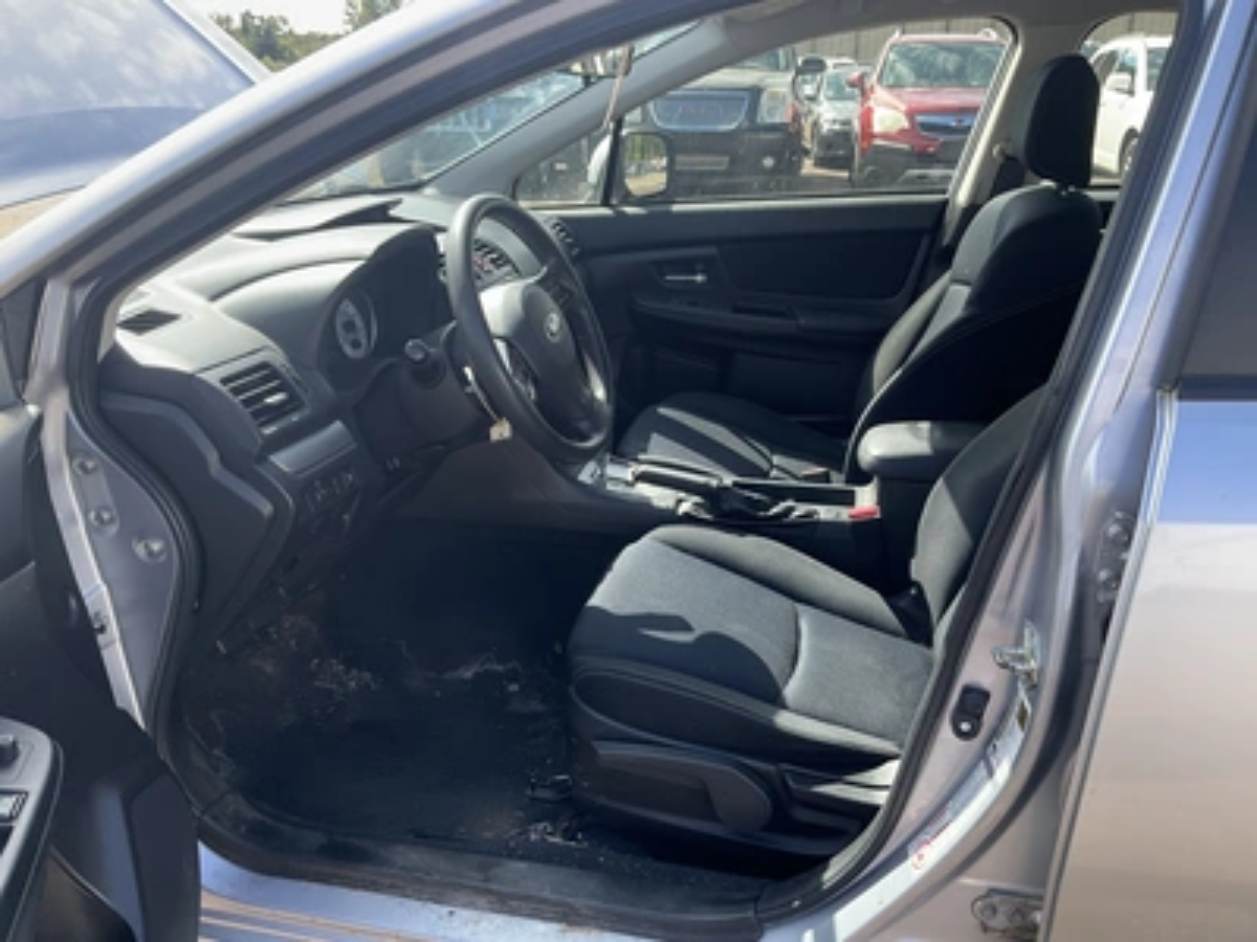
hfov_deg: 61.7
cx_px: 628
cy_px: 471
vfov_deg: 48.2
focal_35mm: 29
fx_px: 1053
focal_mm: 3
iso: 25
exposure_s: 1/316
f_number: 1.8
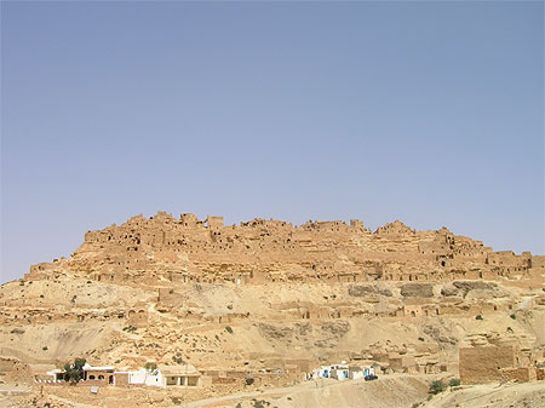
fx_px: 598
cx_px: 272
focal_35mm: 38
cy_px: 204
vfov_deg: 37.7
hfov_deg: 49.0
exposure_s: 1/460
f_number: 5
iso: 50
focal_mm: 6.4
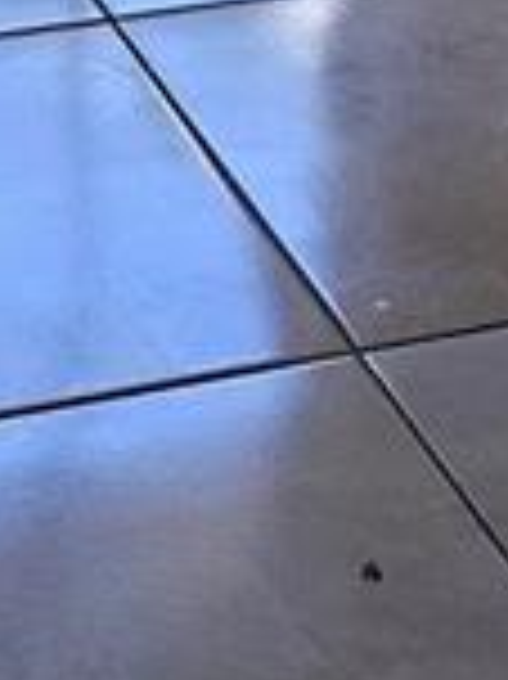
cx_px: 211
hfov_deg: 8.1
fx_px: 3586
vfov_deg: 10.0
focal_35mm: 183
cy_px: -703
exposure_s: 1/120
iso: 250
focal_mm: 6.3
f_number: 1.7
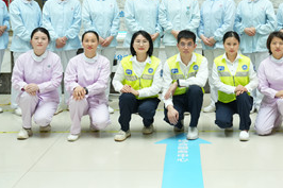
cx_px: 184
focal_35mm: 64
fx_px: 503
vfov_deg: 20.8
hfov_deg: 31.2
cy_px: 18
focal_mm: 34
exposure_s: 1/200
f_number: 8
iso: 1250
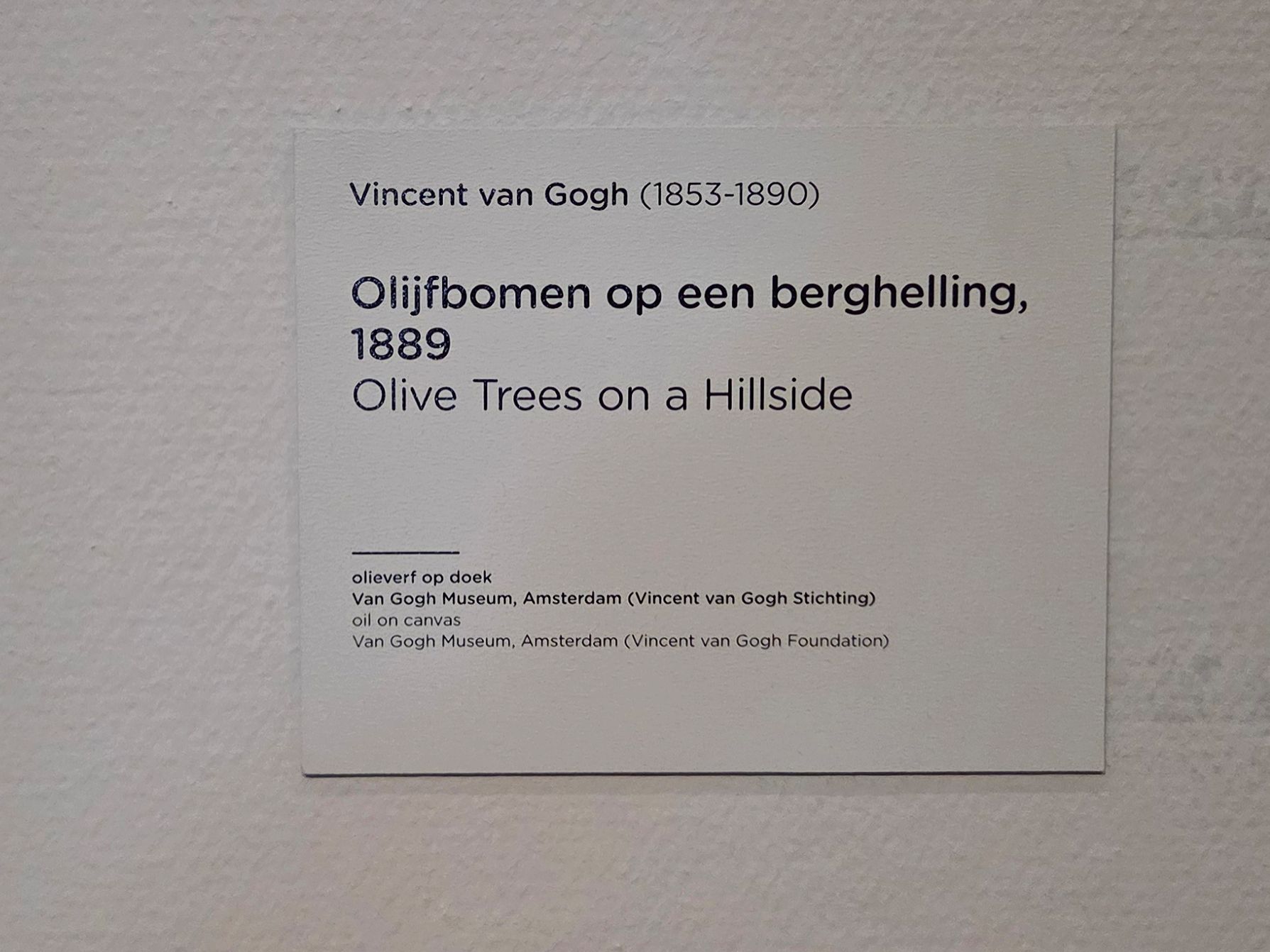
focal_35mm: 23
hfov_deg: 73.9
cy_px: 476
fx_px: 844
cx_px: 635
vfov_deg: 58.9
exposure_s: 1/120
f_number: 1.8
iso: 1600
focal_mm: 5.4
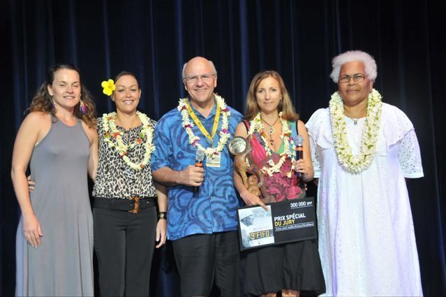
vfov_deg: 20.6
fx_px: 817
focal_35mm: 66
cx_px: 223
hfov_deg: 30.5
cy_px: 148
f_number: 6.3
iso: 800
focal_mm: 44
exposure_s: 1/60
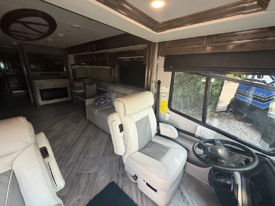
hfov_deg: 102.1
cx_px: 138
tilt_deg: -17.2
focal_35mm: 14
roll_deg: -2.2
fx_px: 111
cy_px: 103
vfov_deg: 85.7
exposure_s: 1/121
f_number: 2.2
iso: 200
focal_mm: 2.22
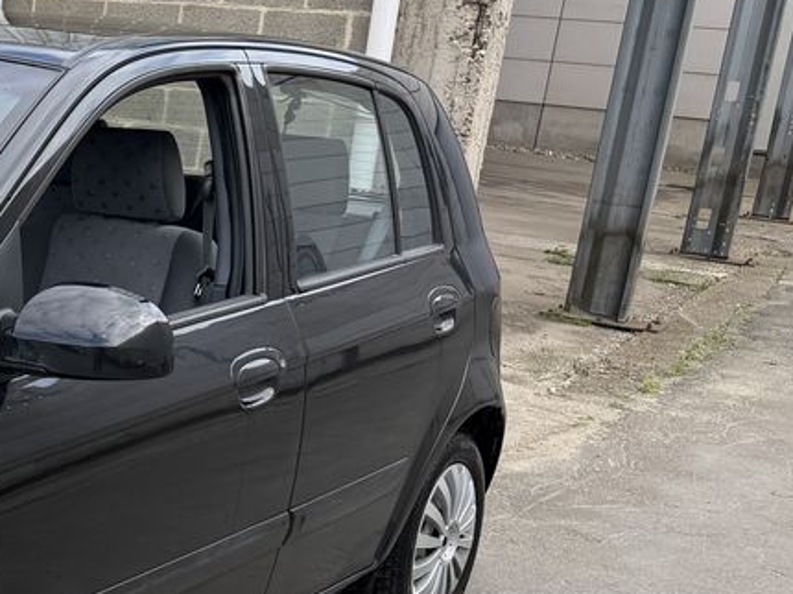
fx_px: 1534
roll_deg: -4.1
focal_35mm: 67
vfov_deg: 21.9
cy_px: 360
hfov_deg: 24.3
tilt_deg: -13.0
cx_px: -308
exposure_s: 1/1464
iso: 80
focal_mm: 6.76
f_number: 1.78
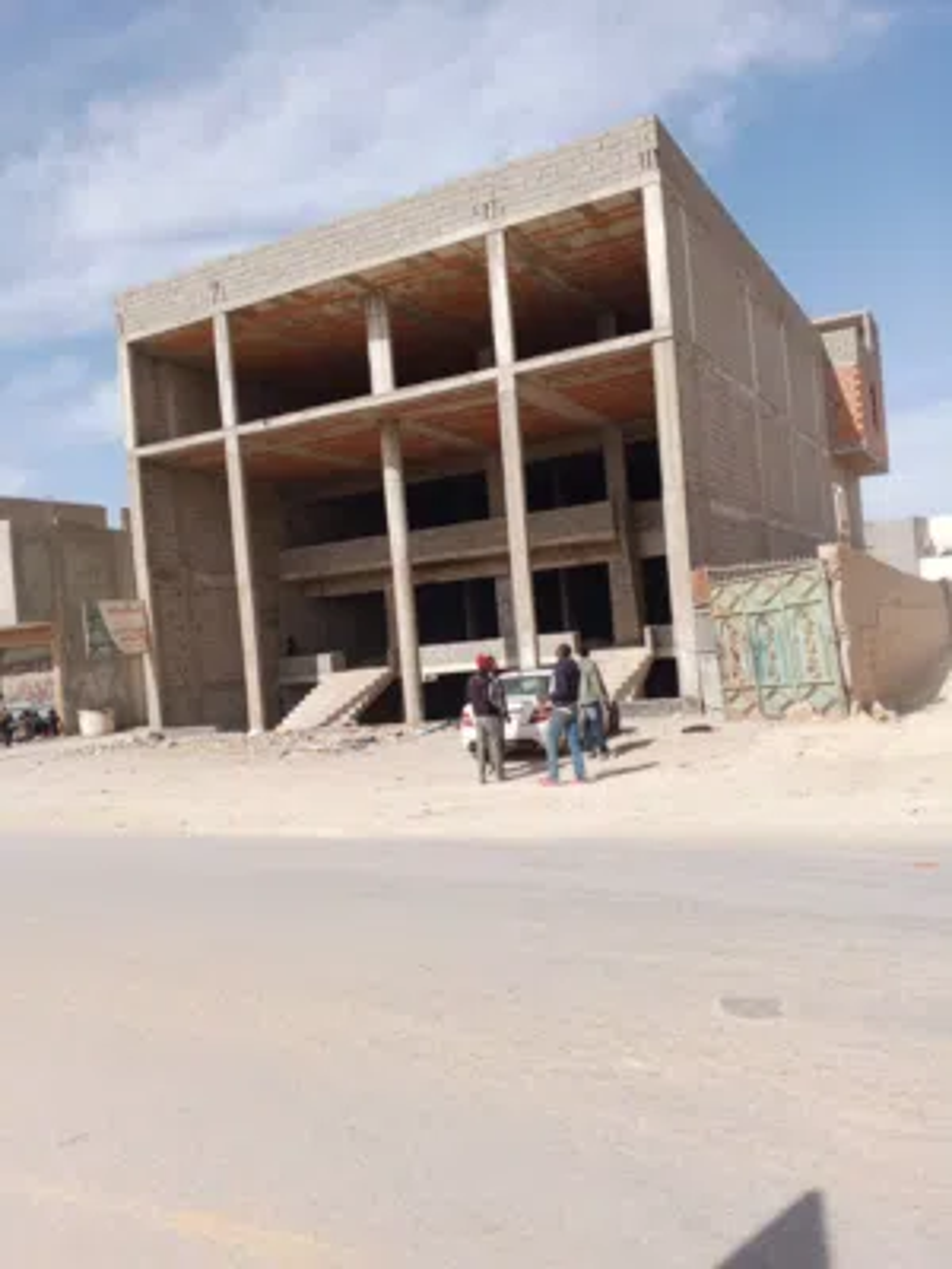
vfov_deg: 73.9
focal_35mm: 23
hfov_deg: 58.9
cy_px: 634
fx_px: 843
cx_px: 476
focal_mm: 4.09
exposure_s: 1/892
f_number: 1.6
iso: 106
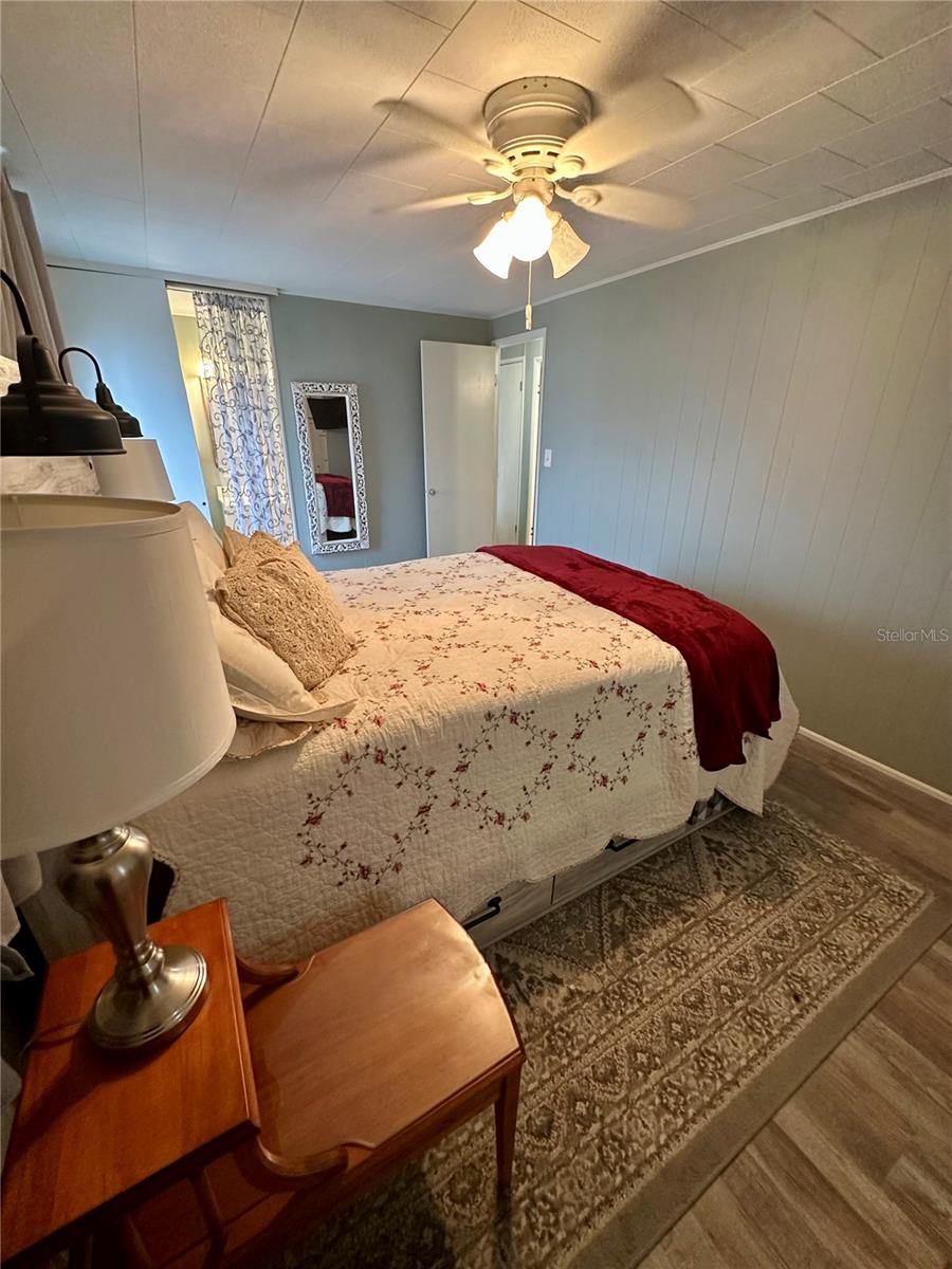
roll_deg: -1.4
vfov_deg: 102.1
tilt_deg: -22.7
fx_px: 513
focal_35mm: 14
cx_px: 476
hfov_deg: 85.7
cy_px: 634
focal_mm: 2.22
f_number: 2.2
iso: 320
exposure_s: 1/60
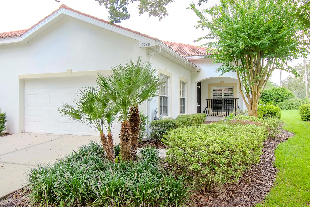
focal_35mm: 30
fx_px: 258
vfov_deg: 43.6
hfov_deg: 61.9
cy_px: 104
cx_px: 155
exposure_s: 1/250
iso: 800
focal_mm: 20
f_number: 7.1
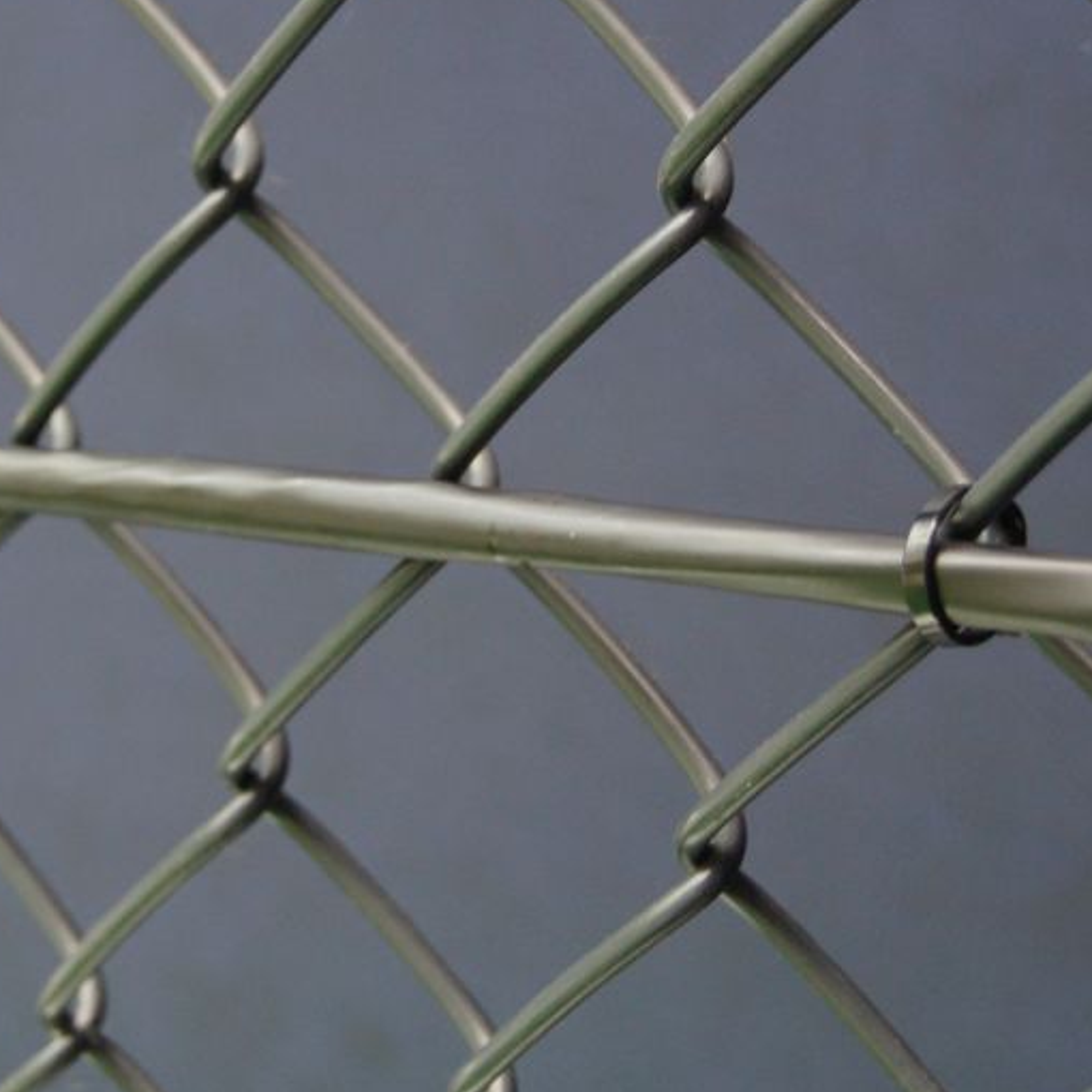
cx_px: 216
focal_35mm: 105
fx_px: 3747
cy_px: 476
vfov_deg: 16.6
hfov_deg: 16.5
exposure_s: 1/30
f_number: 5.3
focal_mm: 42
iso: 800
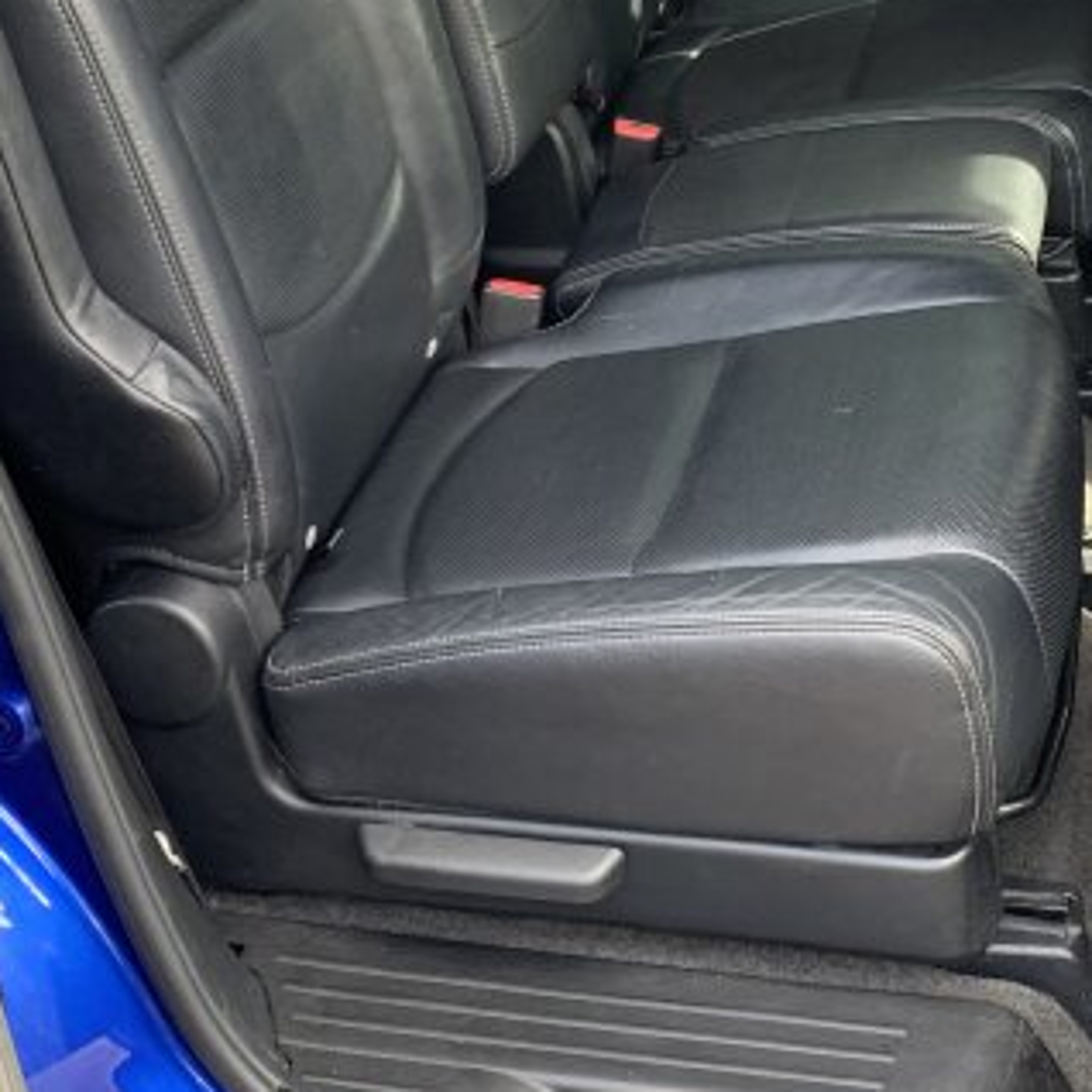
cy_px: 146
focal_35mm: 65
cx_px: 718
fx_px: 2320
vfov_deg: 25.8
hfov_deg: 26.4
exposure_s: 1/120
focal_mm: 4.25
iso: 100
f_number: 1.8
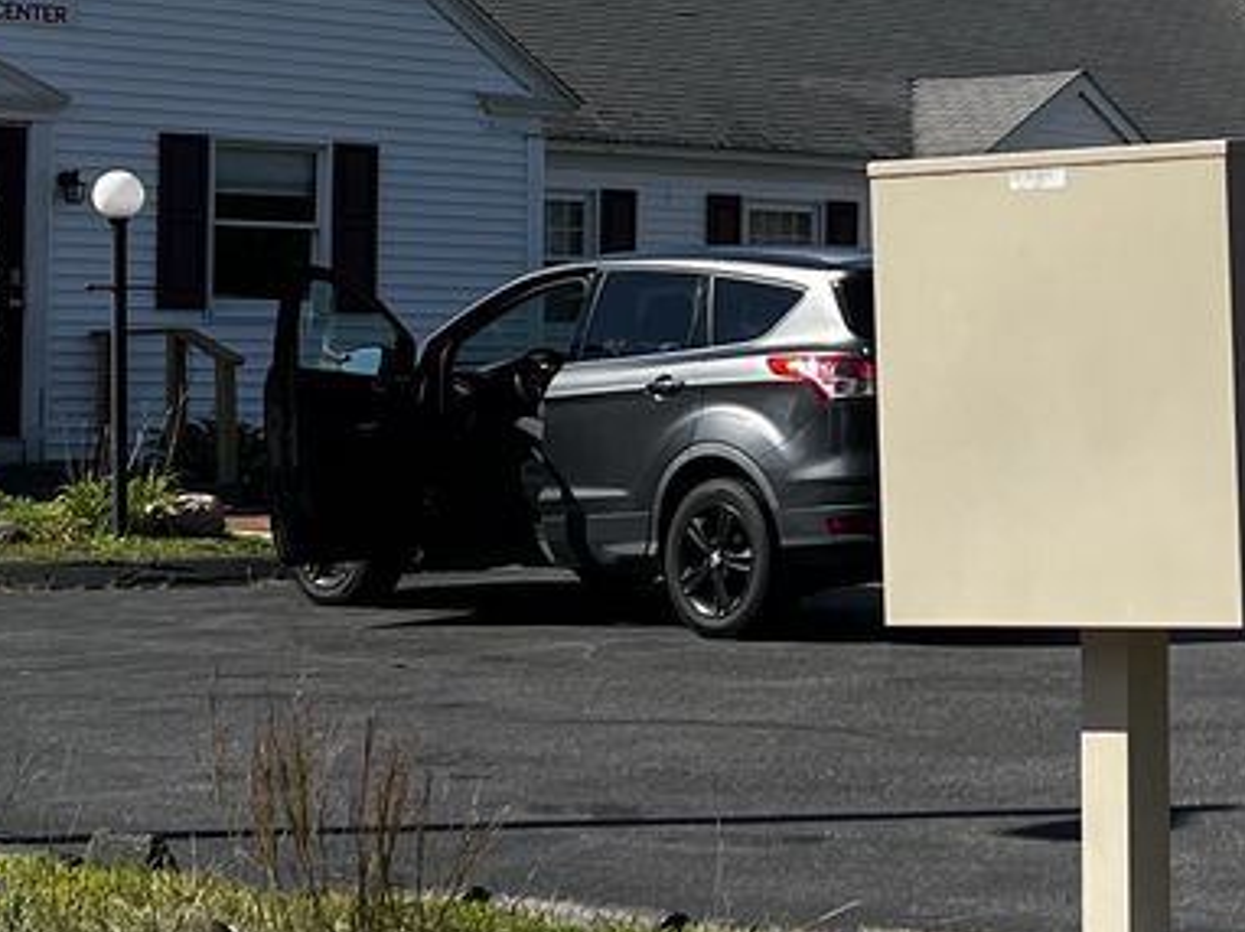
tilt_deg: +4.1
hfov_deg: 17.5
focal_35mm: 109
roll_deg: +0.5
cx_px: 1310
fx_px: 3918
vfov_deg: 13.5
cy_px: 101
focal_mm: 5.1
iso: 50
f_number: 1.6
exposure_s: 1/4016
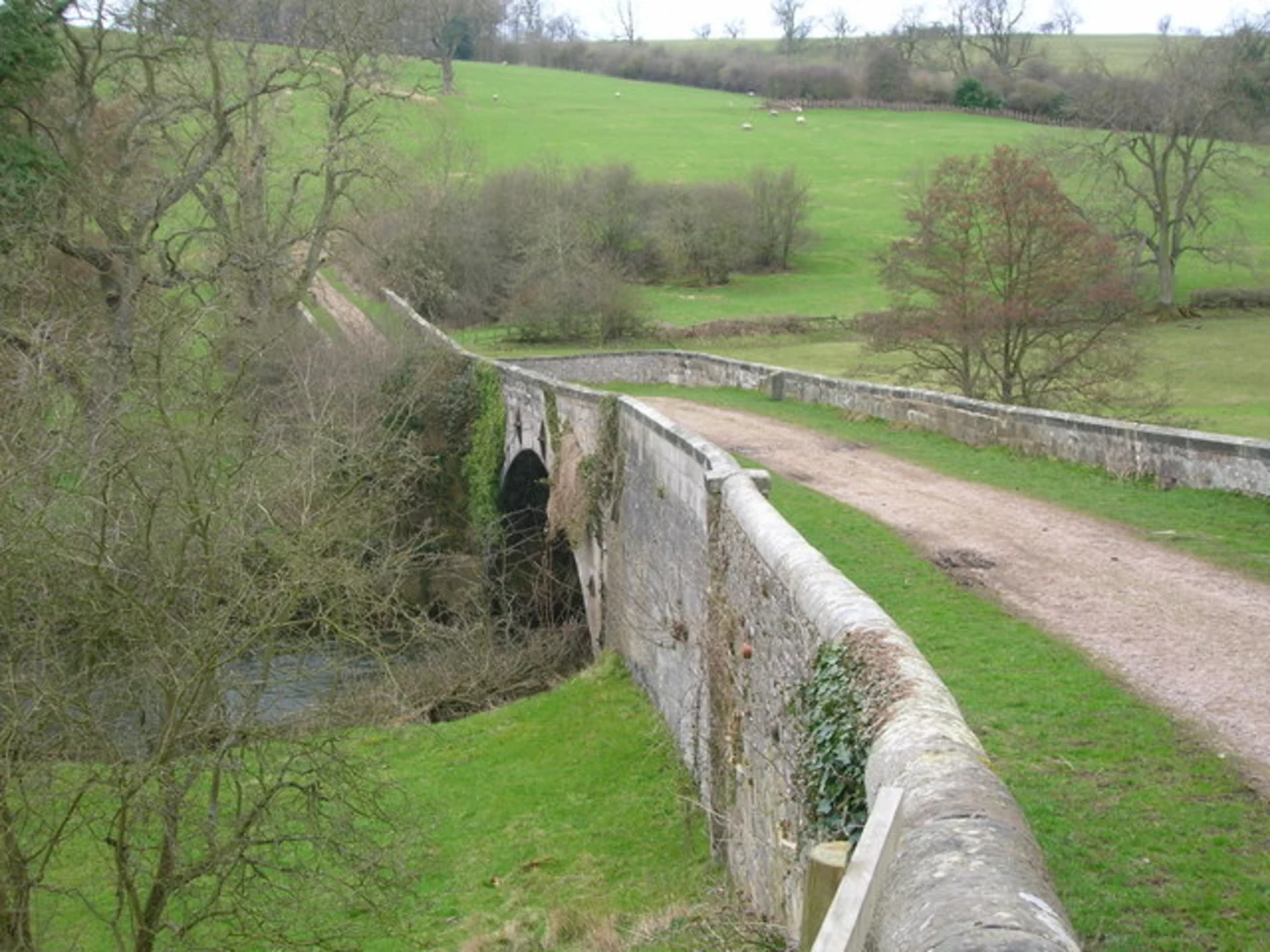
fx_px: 1981
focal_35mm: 54
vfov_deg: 27.0
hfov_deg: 35.5
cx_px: 635
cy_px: 476
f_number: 3.4
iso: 50
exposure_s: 1/47.4
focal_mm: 9
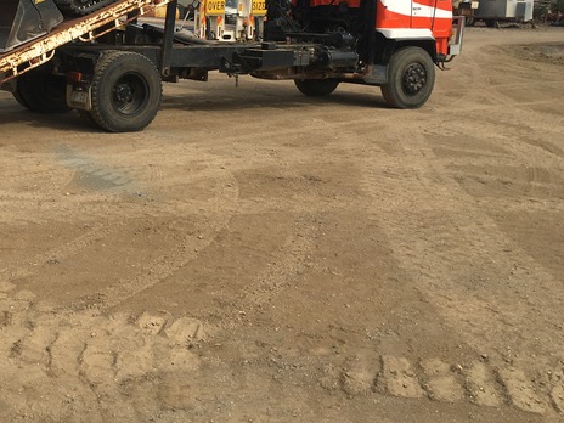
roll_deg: -0.3
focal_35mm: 50
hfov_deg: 36.8
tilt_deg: -6.4
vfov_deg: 28.5
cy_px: 88
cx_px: 108
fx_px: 815
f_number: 2.2
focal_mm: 4.15
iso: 25
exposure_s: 1/1538
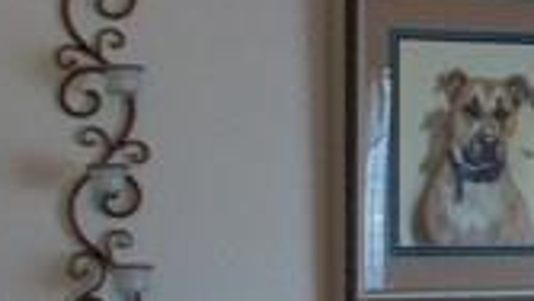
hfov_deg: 11.0
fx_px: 2464
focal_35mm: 174
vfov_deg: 7.0
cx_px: 1135
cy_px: 189
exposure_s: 1/25
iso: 200
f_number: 3.2
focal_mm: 4.6
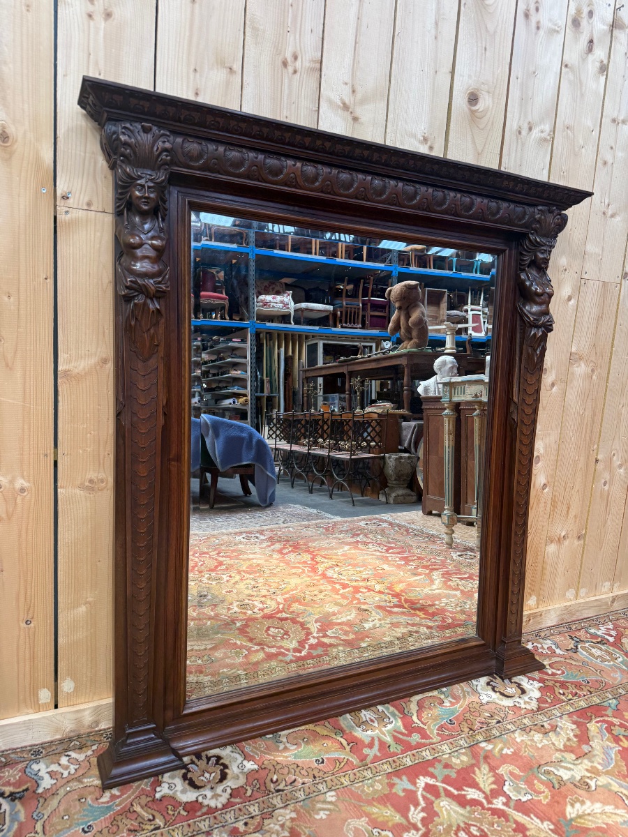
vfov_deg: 71.6
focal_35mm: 24
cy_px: 418
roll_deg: -4.2
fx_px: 581
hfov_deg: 56.8
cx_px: 314
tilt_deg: -8.4
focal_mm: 6.76
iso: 125
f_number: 1.78
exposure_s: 1/100
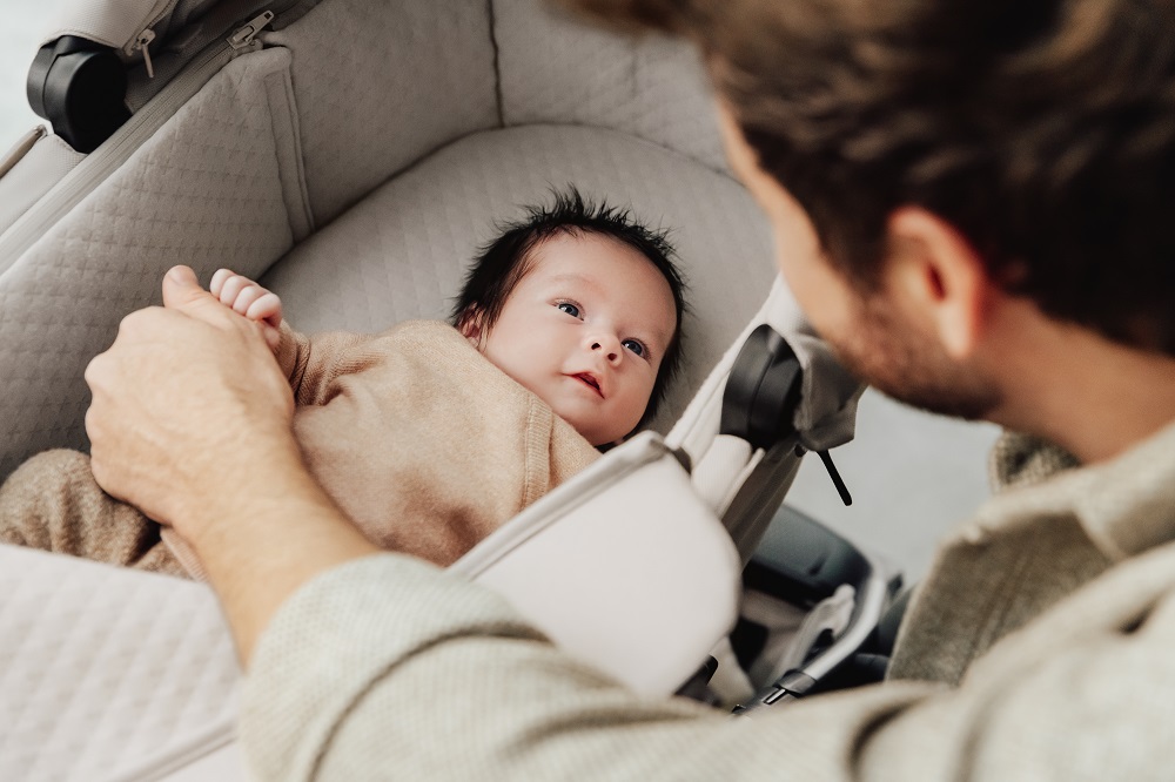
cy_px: 391
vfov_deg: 23.4
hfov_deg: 34.5
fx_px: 1892
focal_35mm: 58
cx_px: 588
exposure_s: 1/400
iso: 2000
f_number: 3.2
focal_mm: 58
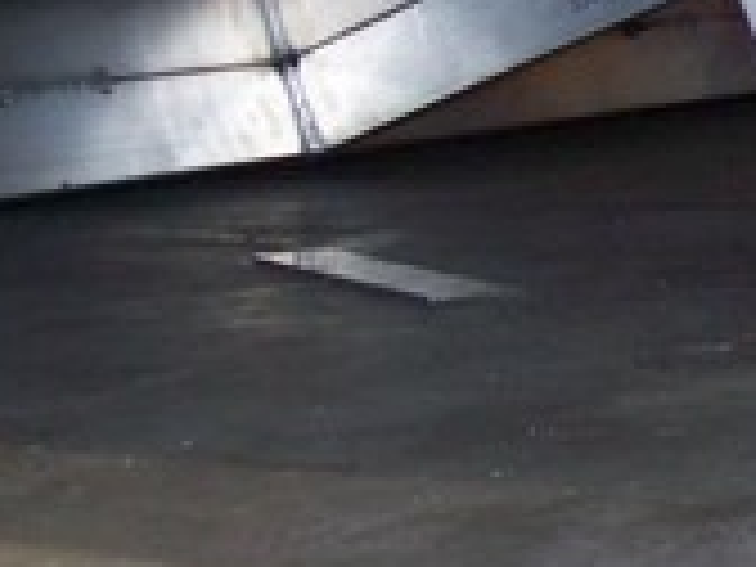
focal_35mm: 150
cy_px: 218
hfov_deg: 12.3
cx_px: 1269
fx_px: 3276
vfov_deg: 9.9
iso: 200
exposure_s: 1/30
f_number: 2.8
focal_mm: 5.85
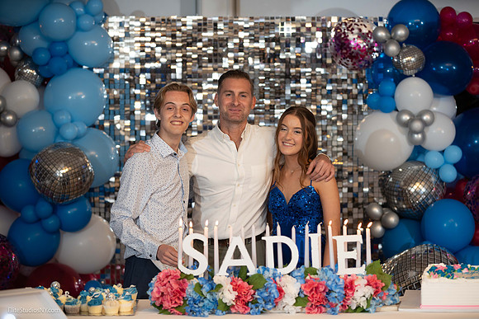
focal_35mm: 110
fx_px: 1464
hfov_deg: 18.6
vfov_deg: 12.5
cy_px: 160
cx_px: 240
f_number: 2.8
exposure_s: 1/125
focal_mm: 110
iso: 800
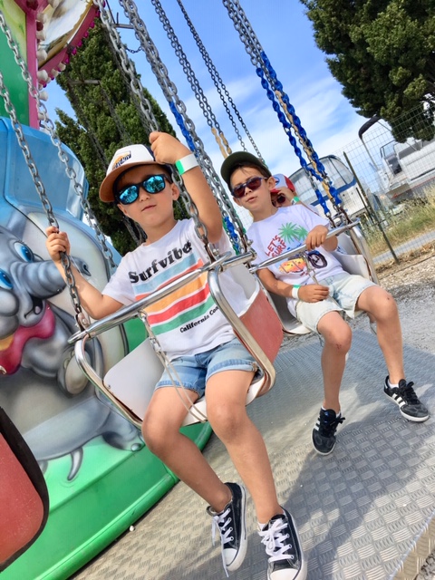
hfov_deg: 48.2
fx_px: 486
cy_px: 290
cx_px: 218
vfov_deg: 61.7
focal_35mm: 29
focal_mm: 4.15
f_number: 2.2
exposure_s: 1/1099
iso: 25
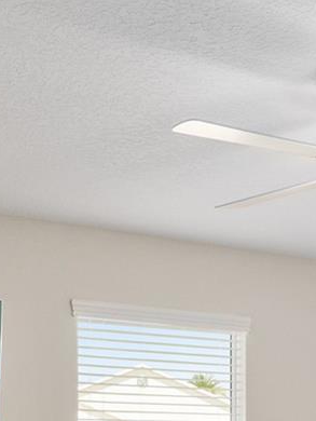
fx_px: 815
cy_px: 453
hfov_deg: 20.8
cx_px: 353
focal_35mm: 67
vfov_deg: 26.8
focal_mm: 17
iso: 400
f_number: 8
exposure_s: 1/50
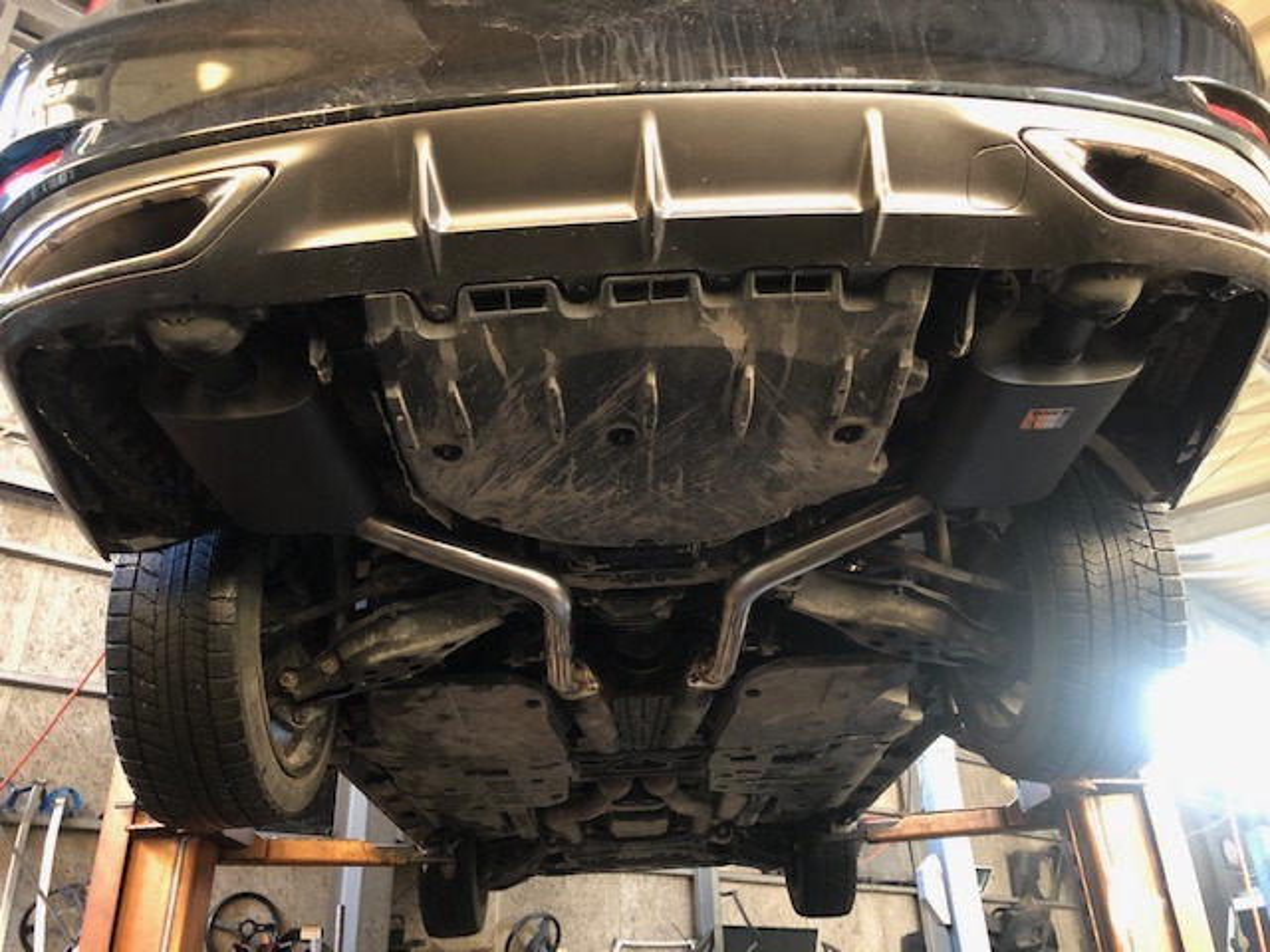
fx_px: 1027
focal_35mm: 28
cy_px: 476
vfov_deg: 49.7
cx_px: 635
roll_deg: +2.0
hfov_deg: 63.4
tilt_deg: +28.6
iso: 125
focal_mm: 3.99
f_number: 1.8
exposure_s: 1/4
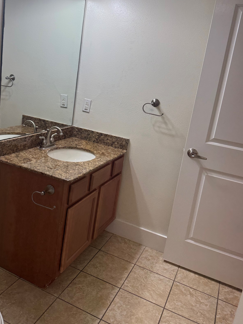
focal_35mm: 31
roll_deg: -7.5
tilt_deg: -13.5
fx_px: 290
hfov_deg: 45.2
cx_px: 99
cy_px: 137
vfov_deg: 58.1
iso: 64
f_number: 1.78
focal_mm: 6.76
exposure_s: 1/120
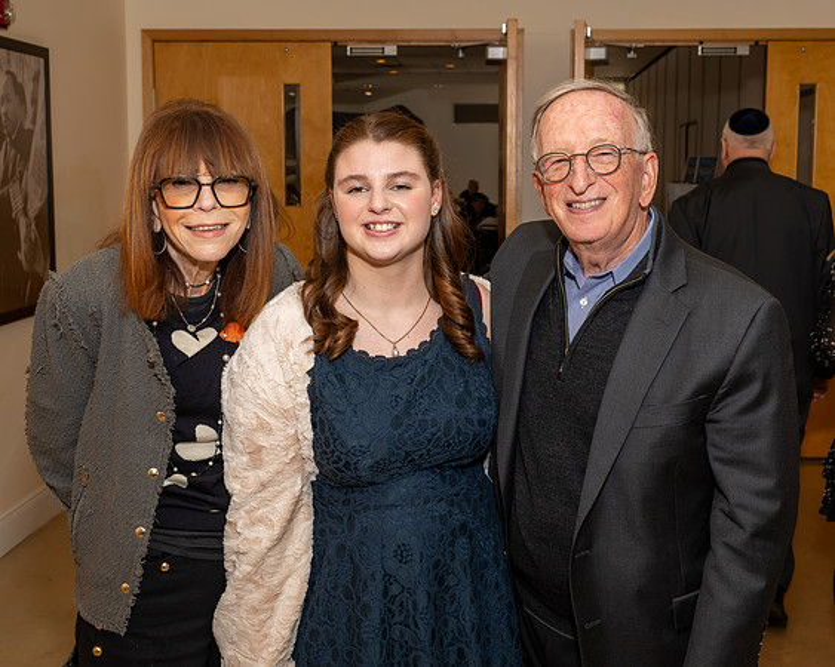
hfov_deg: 39.7
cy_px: 310
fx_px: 1155
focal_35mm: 47
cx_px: 449
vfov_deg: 32.2
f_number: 8
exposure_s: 1/250
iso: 640
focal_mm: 36
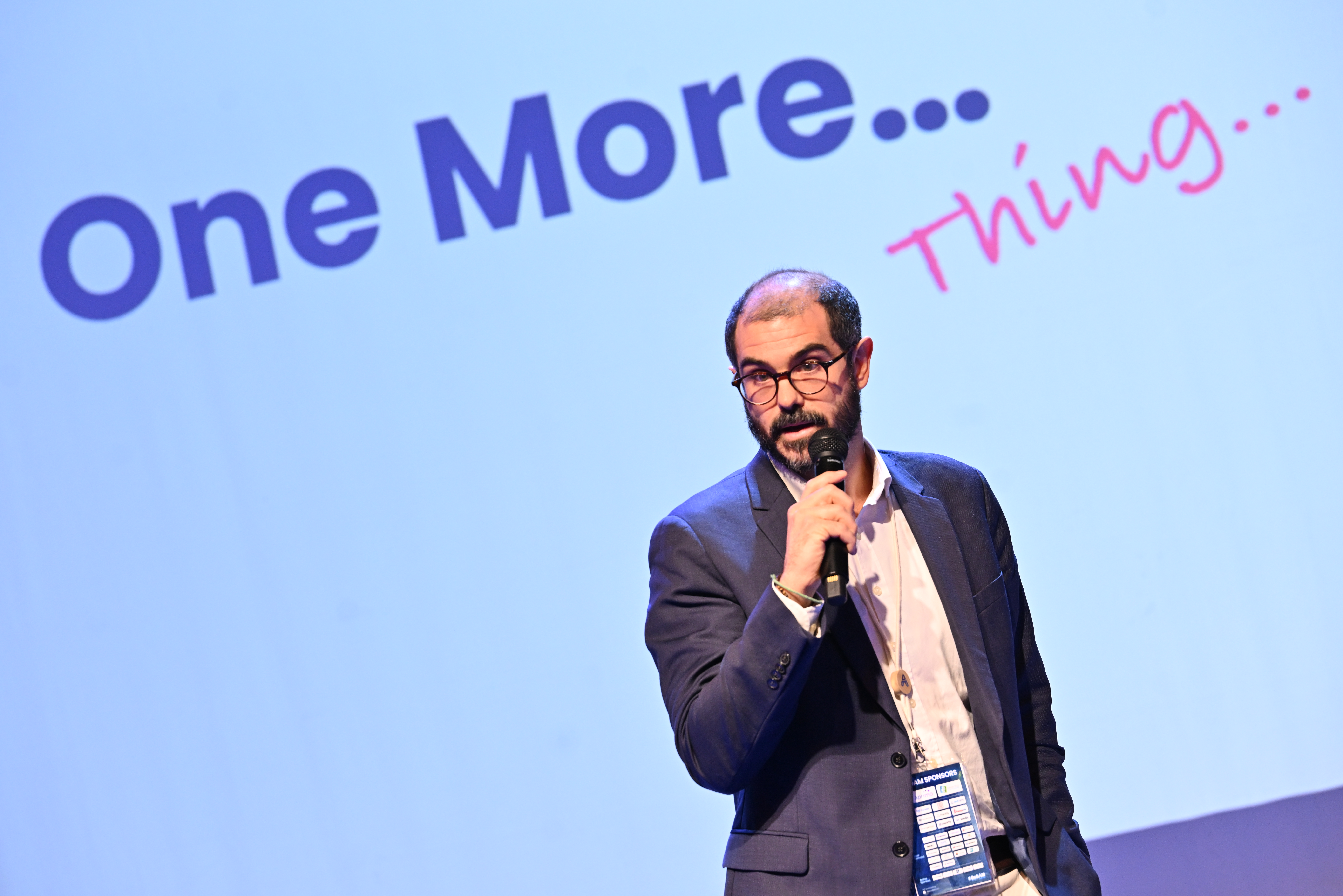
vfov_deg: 11.9
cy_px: 448
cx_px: 672
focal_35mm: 115
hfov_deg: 17.8
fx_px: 4290
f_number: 4.5
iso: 1600
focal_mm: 115
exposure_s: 1/100
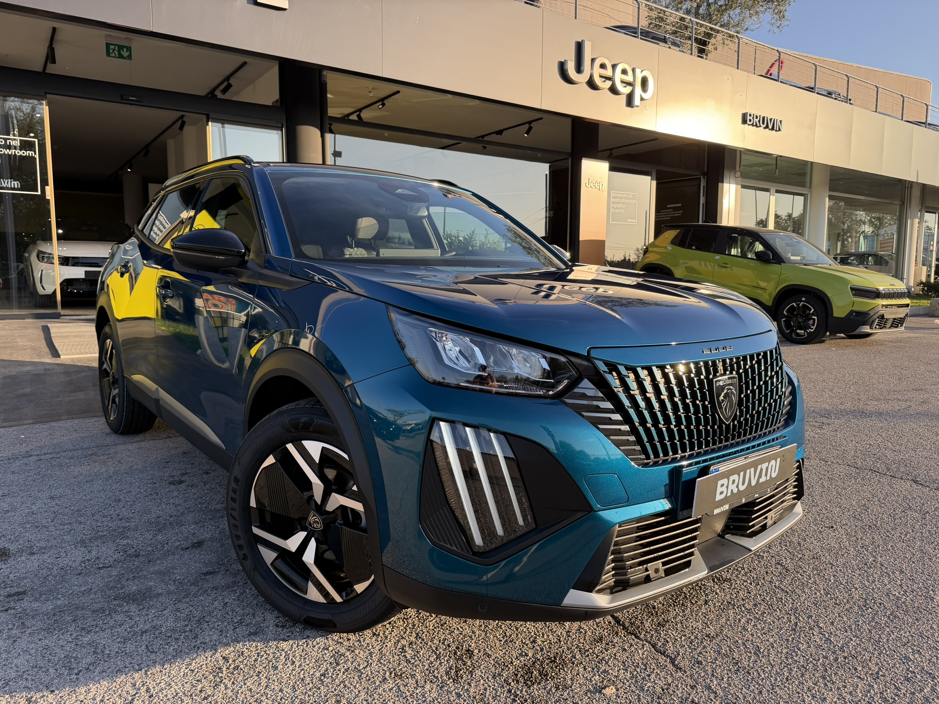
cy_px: 352
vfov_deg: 56.8
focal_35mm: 24
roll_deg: +0.8
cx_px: 470
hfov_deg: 71.6
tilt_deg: -7.0
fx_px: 651
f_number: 1.78
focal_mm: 6.76
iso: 100
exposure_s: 1/1060
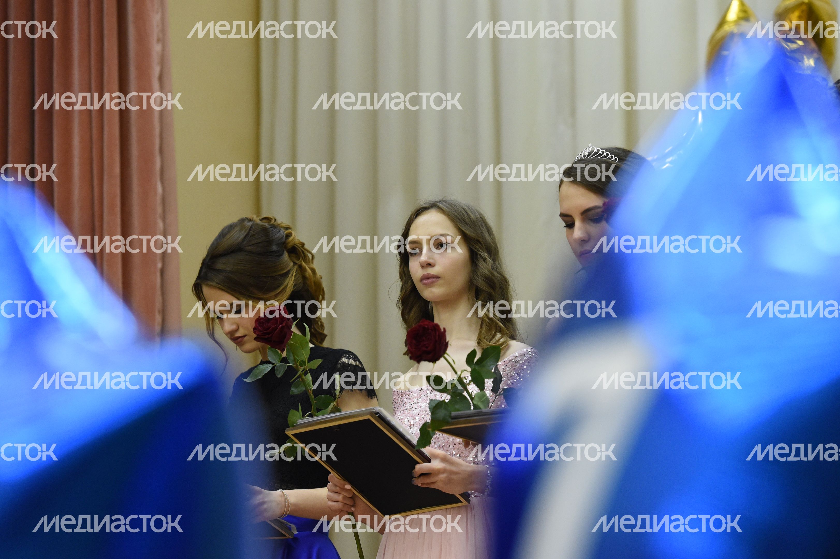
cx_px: 420
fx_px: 3148
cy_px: 280
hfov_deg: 15.2
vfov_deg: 10.1
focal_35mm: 135
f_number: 4.5
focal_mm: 135
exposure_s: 1/200
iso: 5000
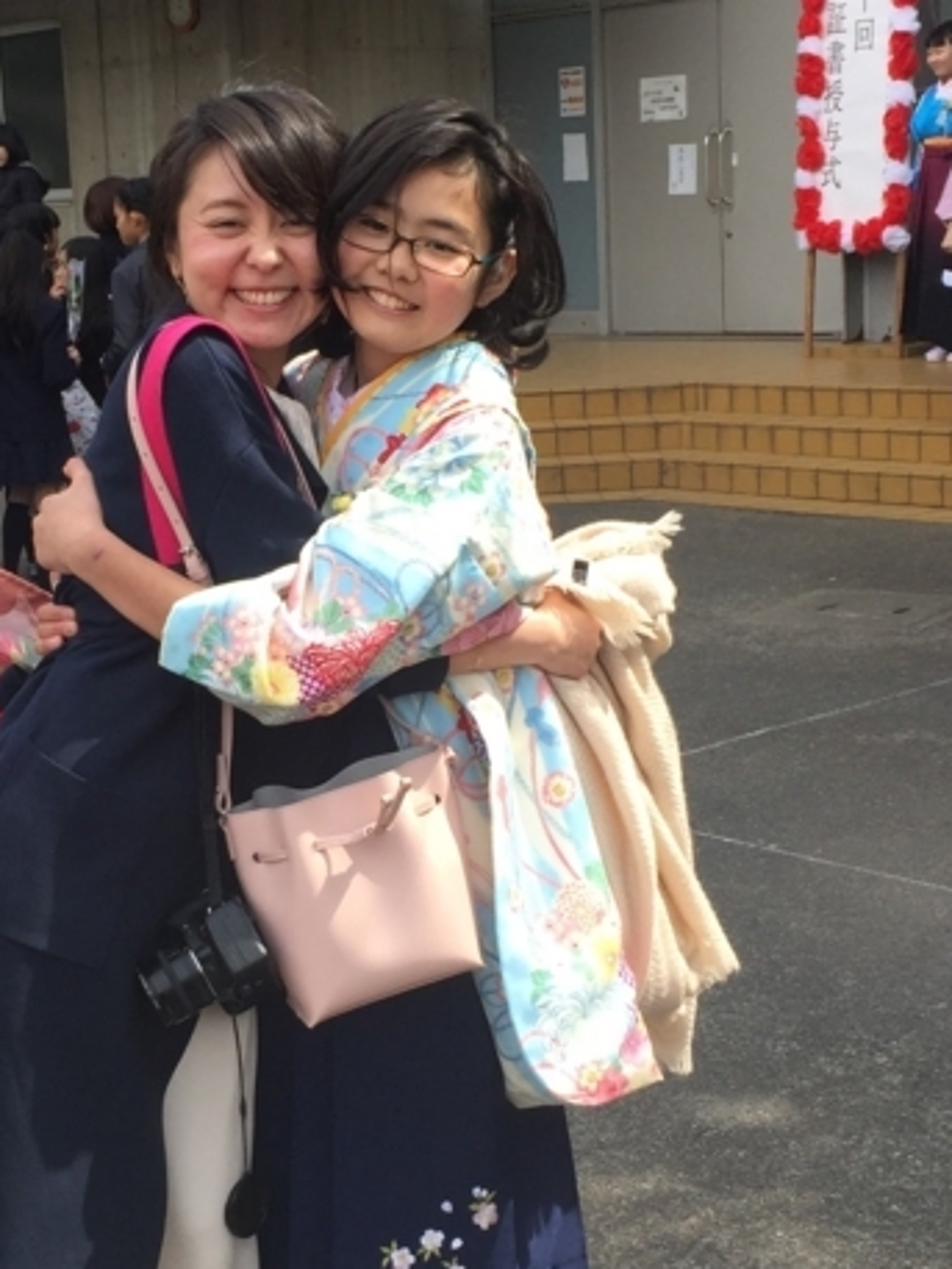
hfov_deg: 22.4
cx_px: 269
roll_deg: +3.1
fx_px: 2382
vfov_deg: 29.8
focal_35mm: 65
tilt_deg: -11.0
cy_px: 655
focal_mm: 4.15
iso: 32
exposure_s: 1/719
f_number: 2.2
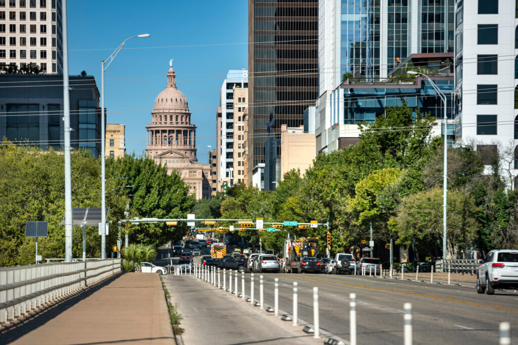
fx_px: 2878
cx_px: 259
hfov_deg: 10.3
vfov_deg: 6.9
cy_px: 172
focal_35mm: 200
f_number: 4
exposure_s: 1/80
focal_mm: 200
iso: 100
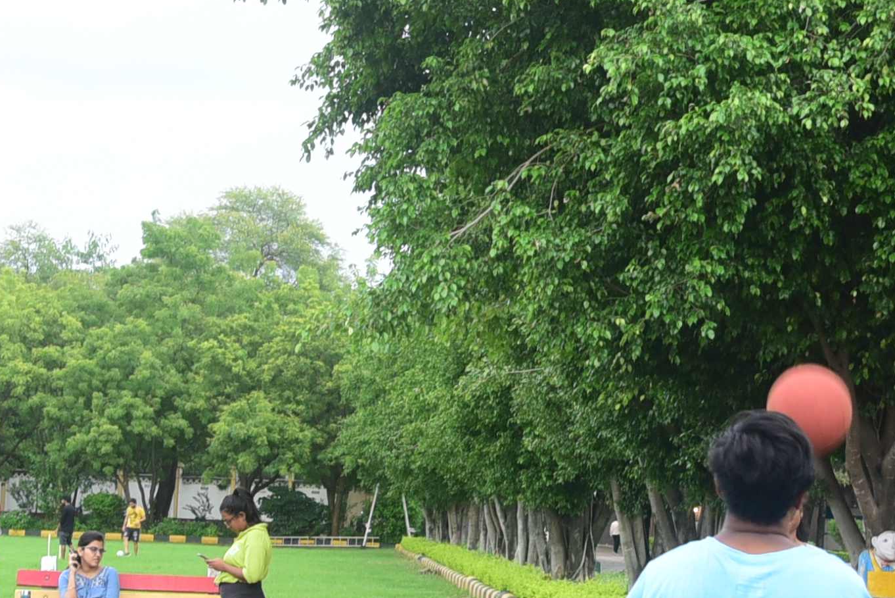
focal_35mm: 106
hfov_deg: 19.2
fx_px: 2636
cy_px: 243
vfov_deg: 12.9
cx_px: 541
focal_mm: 24
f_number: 4
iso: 400
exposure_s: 1/80
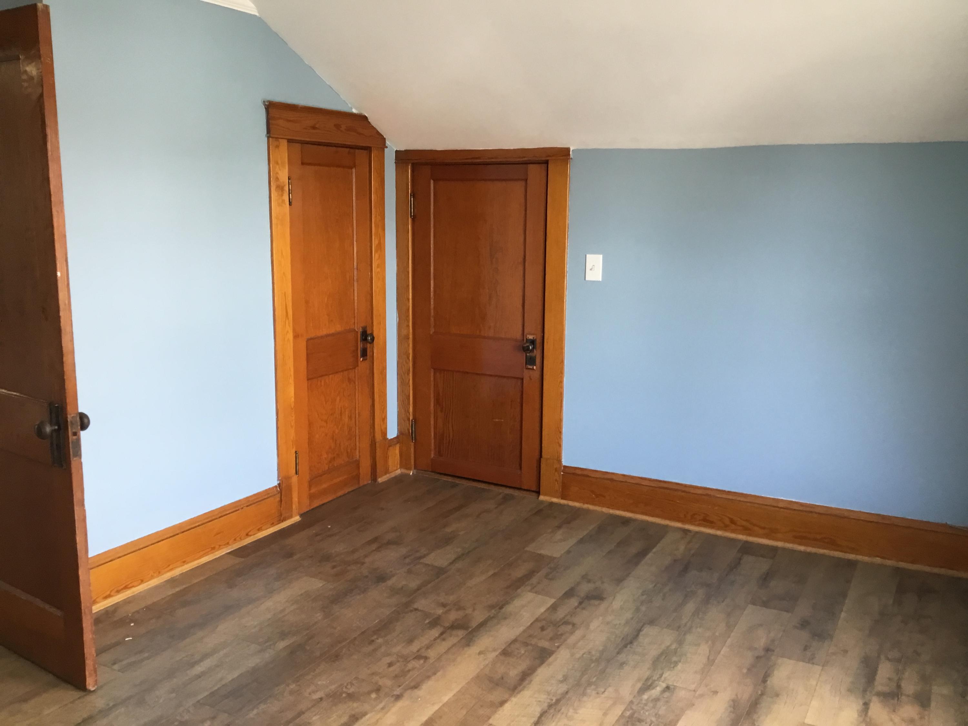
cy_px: 363
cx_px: 484
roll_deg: +0.2
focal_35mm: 31
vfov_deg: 45.4
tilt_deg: -11.4
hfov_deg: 58.4
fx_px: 867
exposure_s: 1/30
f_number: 2.4
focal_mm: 3.3
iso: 64
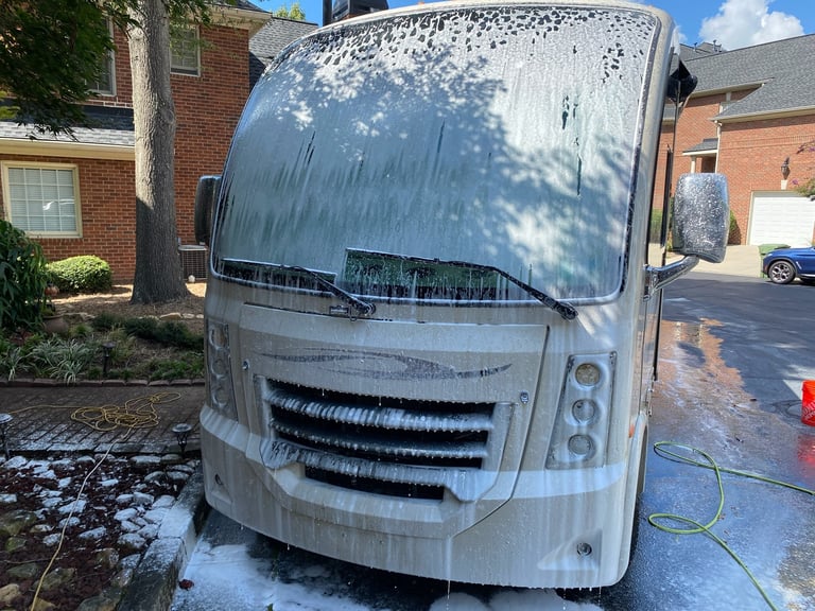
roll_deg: -0.8
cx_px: 408
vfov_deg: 53.1
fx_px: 612
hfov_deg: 67.3
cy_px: 306
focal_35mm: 26
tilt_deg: -7.6
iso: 32
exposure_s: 1/981
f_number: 1.8
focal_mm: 4.25
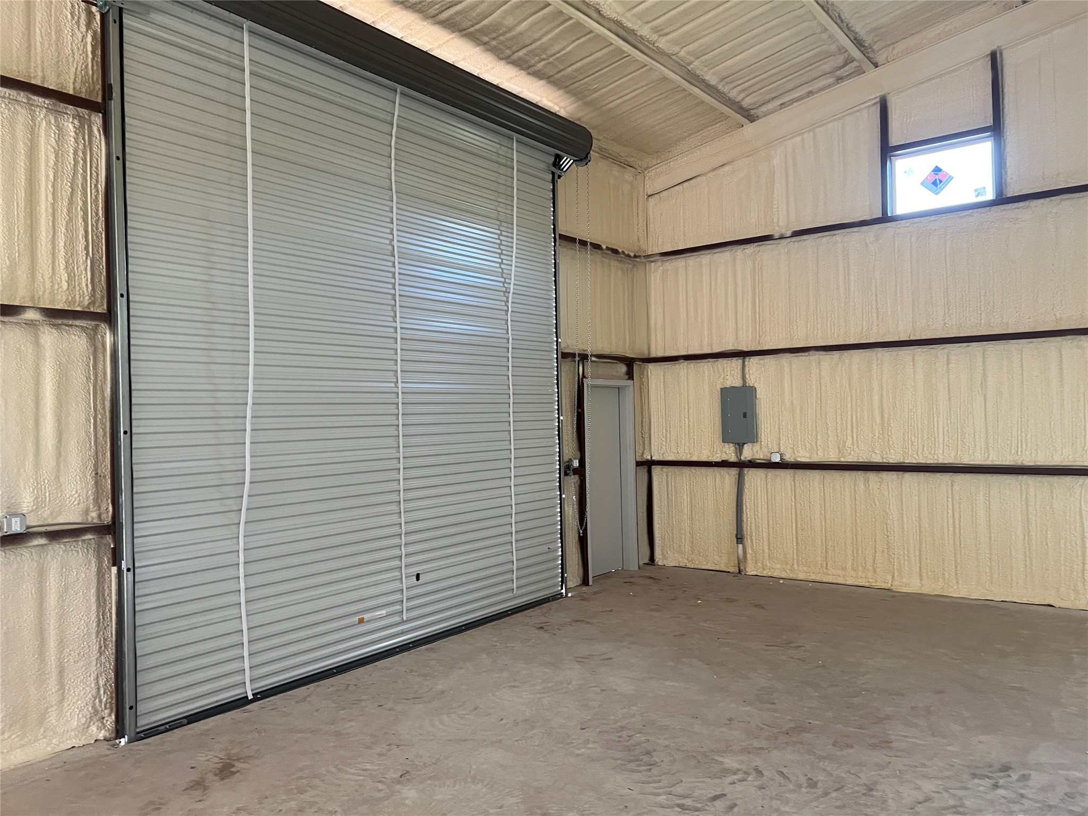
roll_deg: +1.0
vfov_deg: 53.1
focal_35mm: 26
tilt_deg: +0.4
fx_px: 817
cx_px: 544
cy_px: 408
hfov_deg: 67.3
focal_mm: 5.7
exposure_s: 1/70
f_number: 1.5
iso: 125
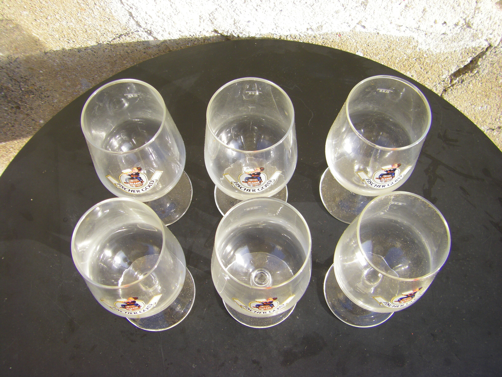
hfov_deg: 49.0
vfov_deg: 37.7
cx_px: 251
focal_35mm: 38
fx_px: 551
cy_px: 188
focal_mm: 6.3
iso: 64
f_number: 3.5
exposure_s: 1/200
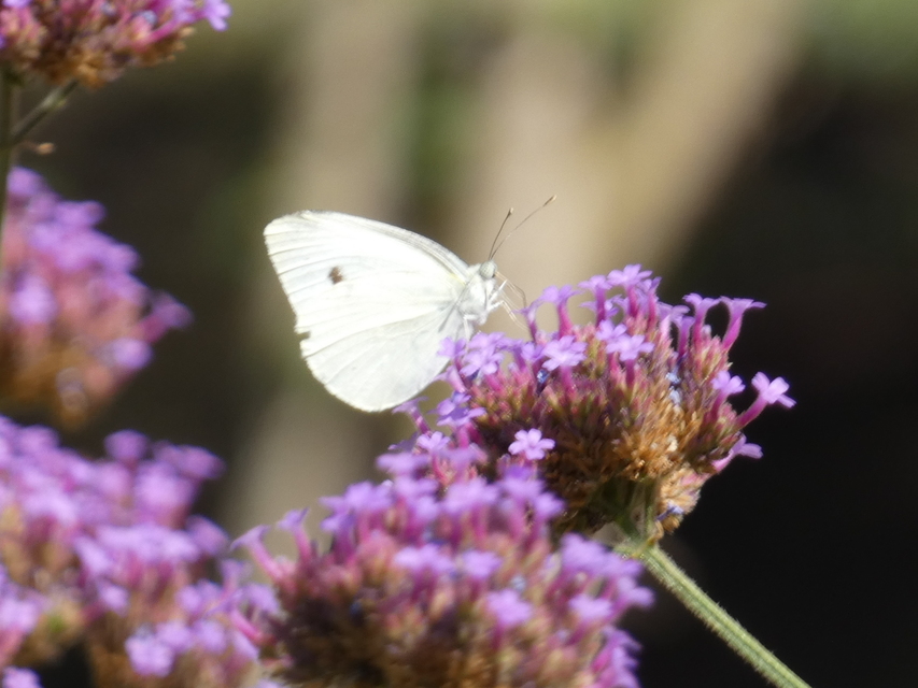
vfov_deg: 2.5
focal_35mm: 584
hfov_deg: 3.4
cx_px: 459
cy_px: 344
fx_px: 15490
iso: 80
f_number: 5.6
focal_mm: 104.7
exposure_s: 1/100
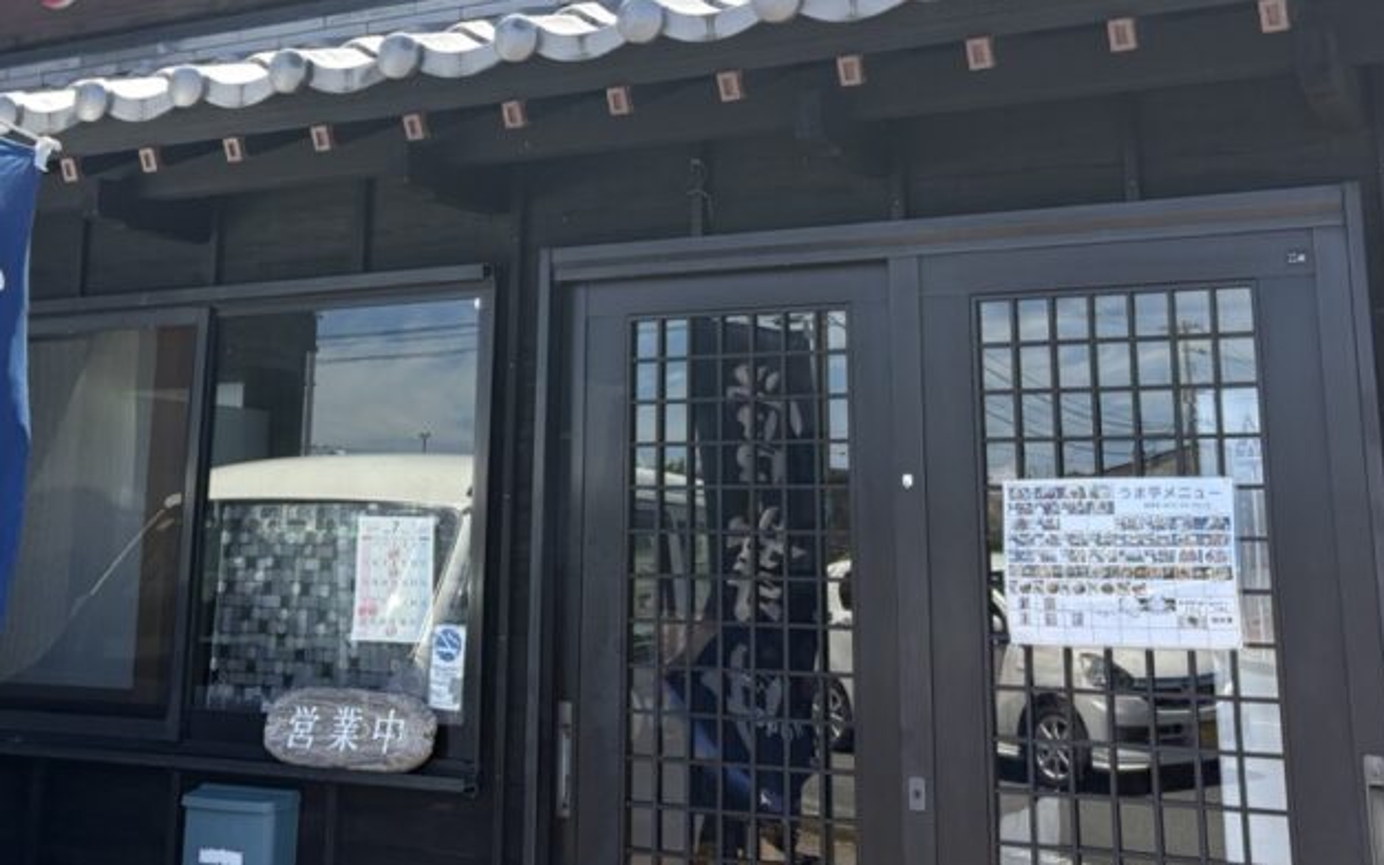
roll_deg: -1.2
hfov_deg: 44.4
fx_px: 1697
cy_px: 174
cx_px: 669
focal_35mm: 45
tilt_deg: +14.8
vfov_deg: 28.0
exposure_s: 1/1155
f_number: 1.6
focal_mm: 5.96
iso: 64
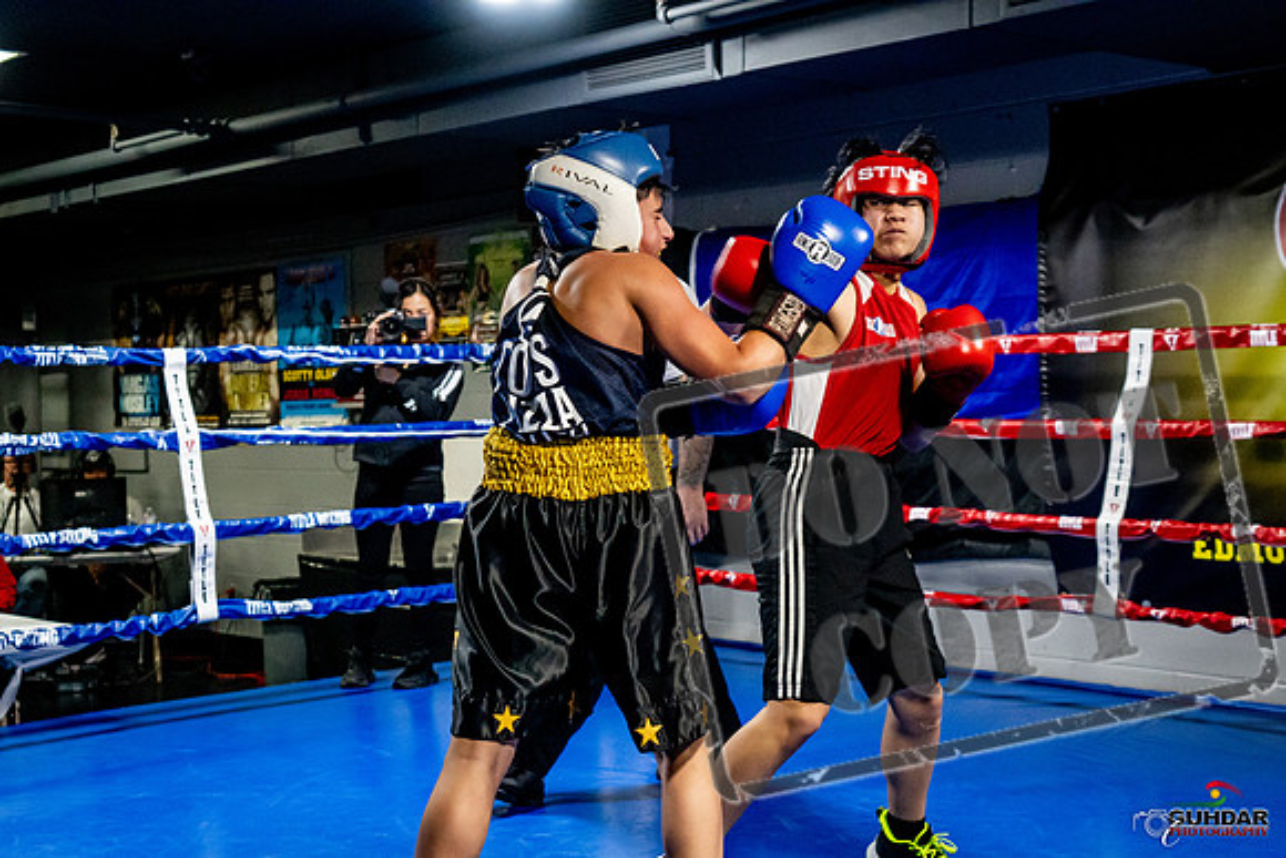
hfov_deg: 38.2
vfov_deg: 26.0
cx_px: 643
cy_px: 429
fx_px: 1858
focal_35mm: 52
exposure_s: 1/800
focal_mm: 35
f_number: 2.8
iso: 5000
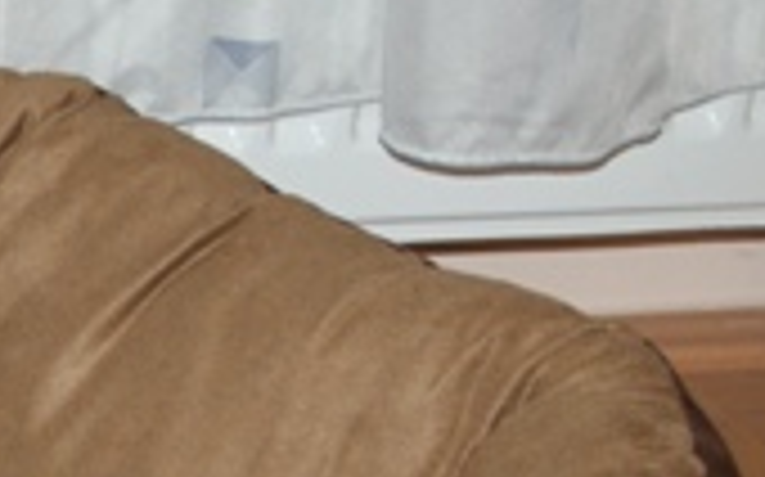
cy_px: 864
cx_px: -450
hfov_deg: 10.0
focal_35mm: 202
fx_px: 4207
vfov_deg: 6.3
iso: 400
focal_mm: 35
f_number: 5.6
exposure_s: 1/60
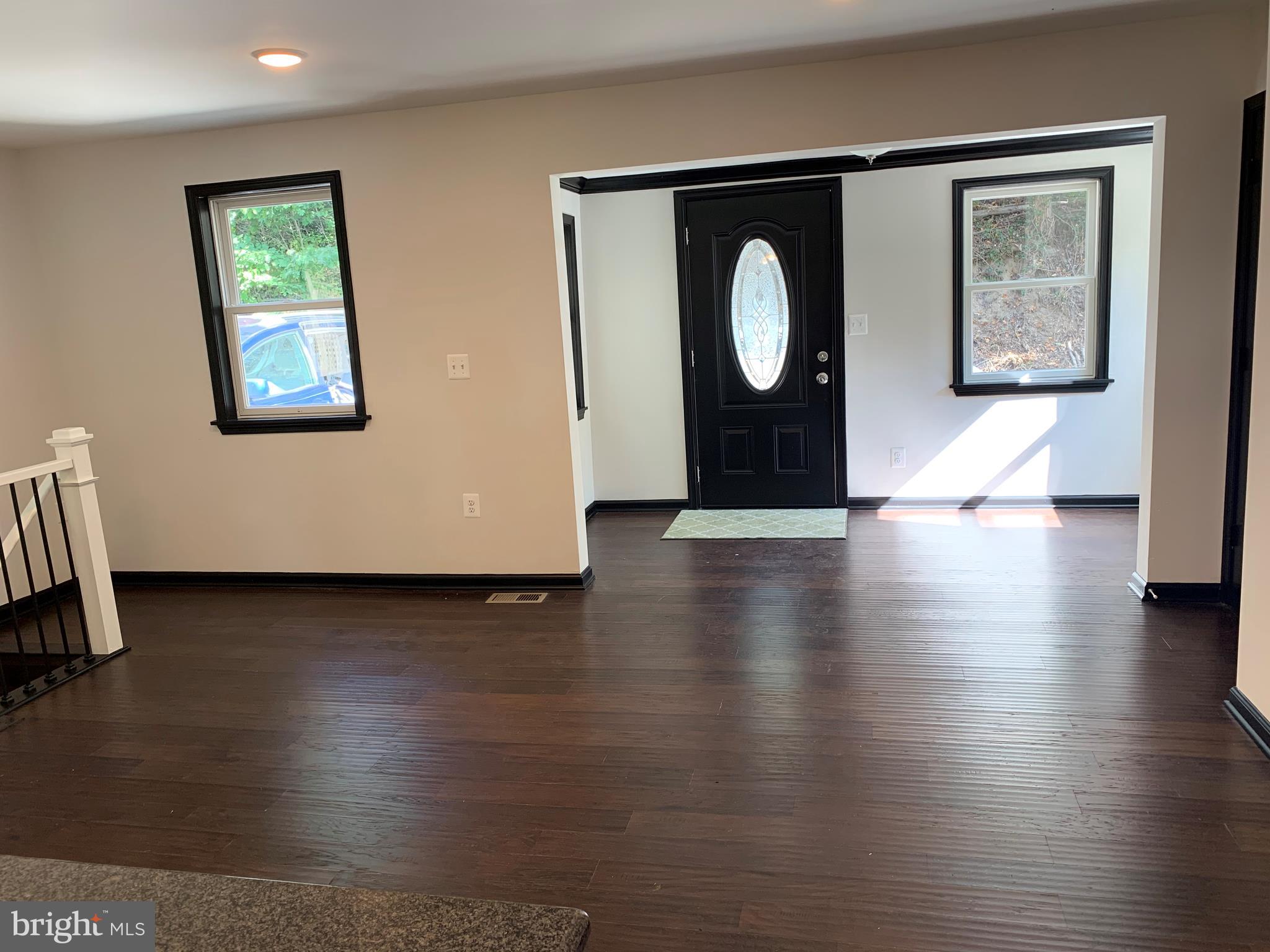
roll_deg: +3.5
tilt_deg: -10.9
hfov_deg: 67.3
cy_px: 476
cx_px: 635
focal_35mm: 26
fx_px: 954
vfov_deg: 53.1
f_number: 1.8
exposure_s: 1/60
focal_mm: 4.25
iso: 50
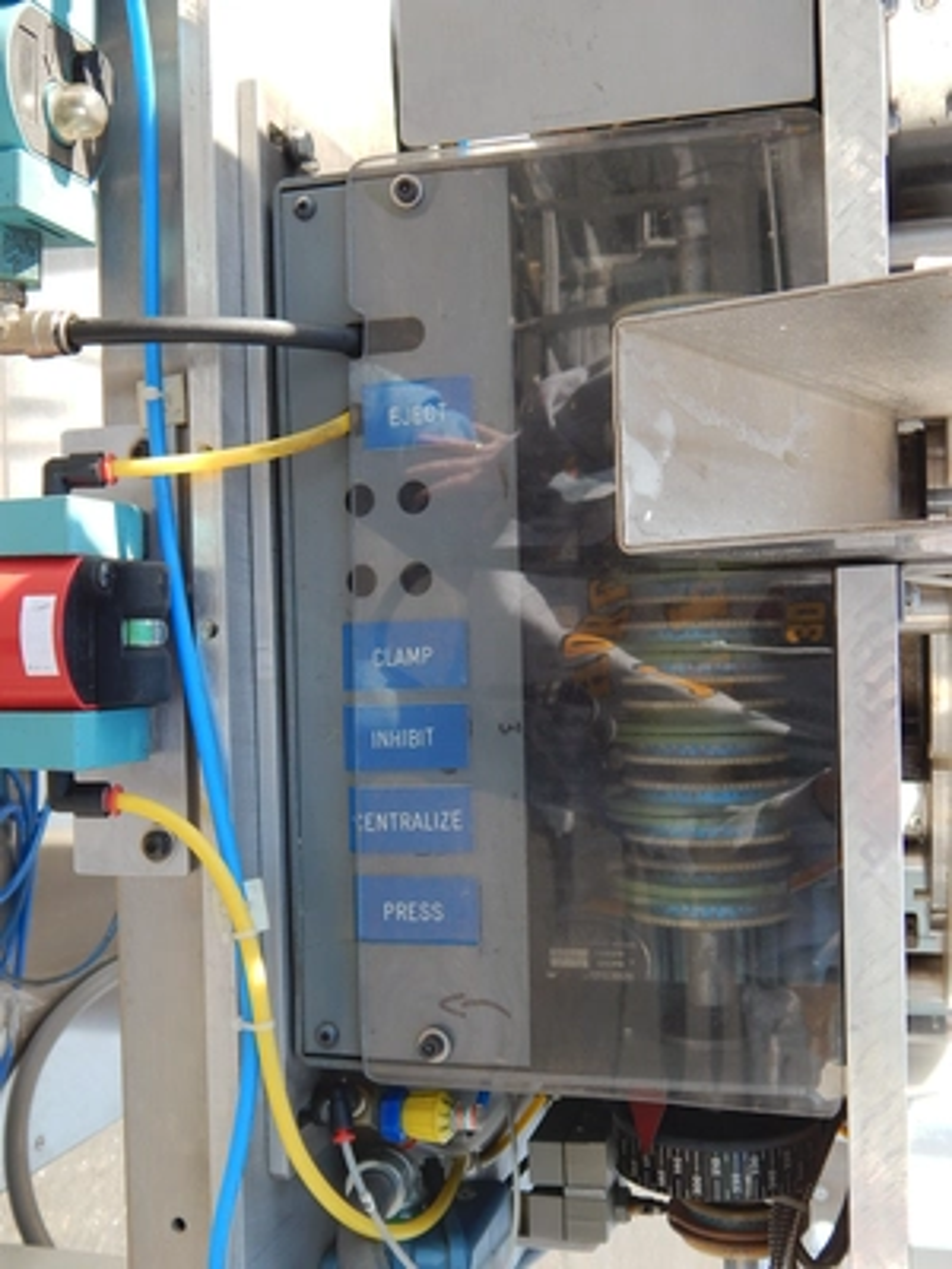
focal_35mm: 38
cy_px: 634
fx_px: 1393
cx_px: 476
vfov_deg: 49.0
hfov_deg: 37.7
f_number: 3.4
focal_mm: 6.8
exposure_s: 1/200
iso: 125
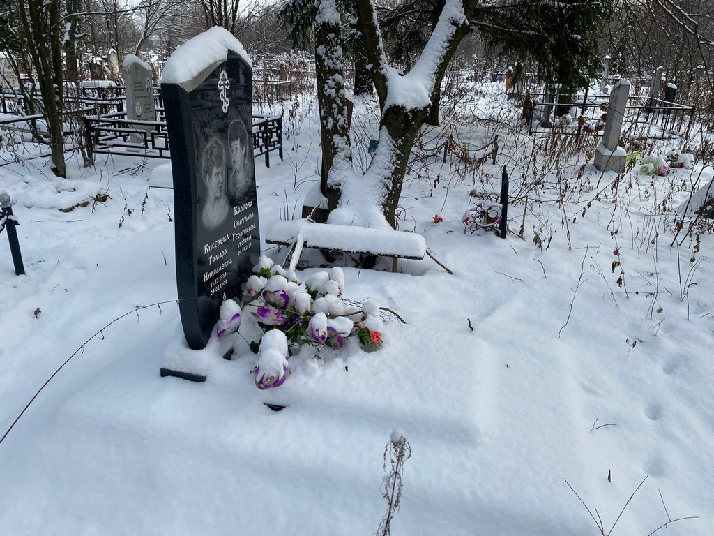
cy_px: 268
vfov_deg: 53.1
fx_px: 536
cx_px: 357
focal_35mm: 26
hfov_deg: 67.3
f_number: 1.8
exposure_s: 1/949
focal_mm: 4.25
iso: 32
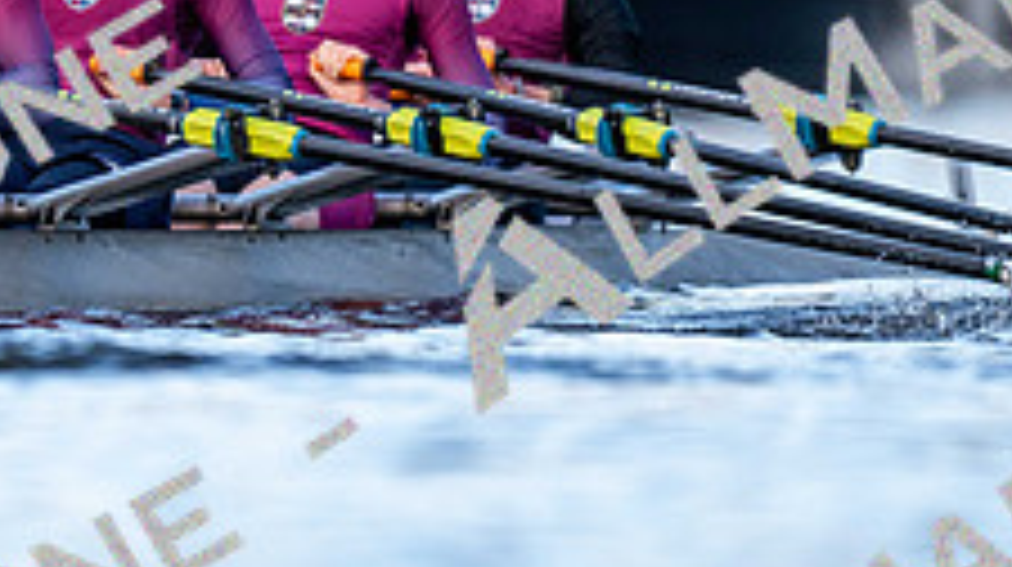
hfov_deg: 1.3
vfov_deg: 0.7
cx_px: 67
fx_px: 43479
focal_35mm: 1622
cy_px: -16
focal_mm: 600
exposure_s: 1/2500
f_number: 4
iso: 1250
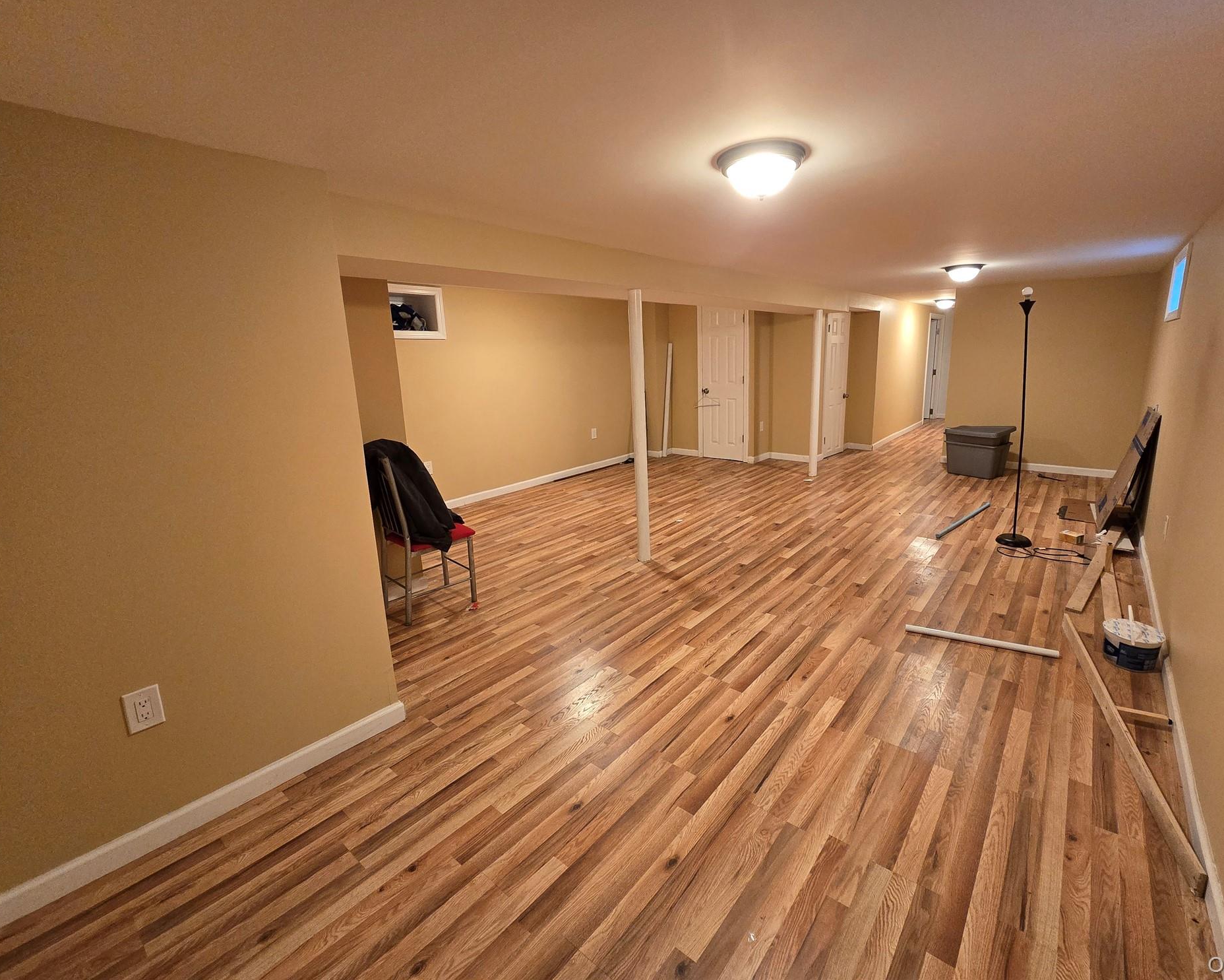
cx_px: 667
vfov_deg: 88.0
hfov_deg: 100.4
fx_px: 507
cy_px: 474
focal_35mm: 14
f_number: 2.2
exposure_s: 1/60
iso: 500
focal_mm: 2.2
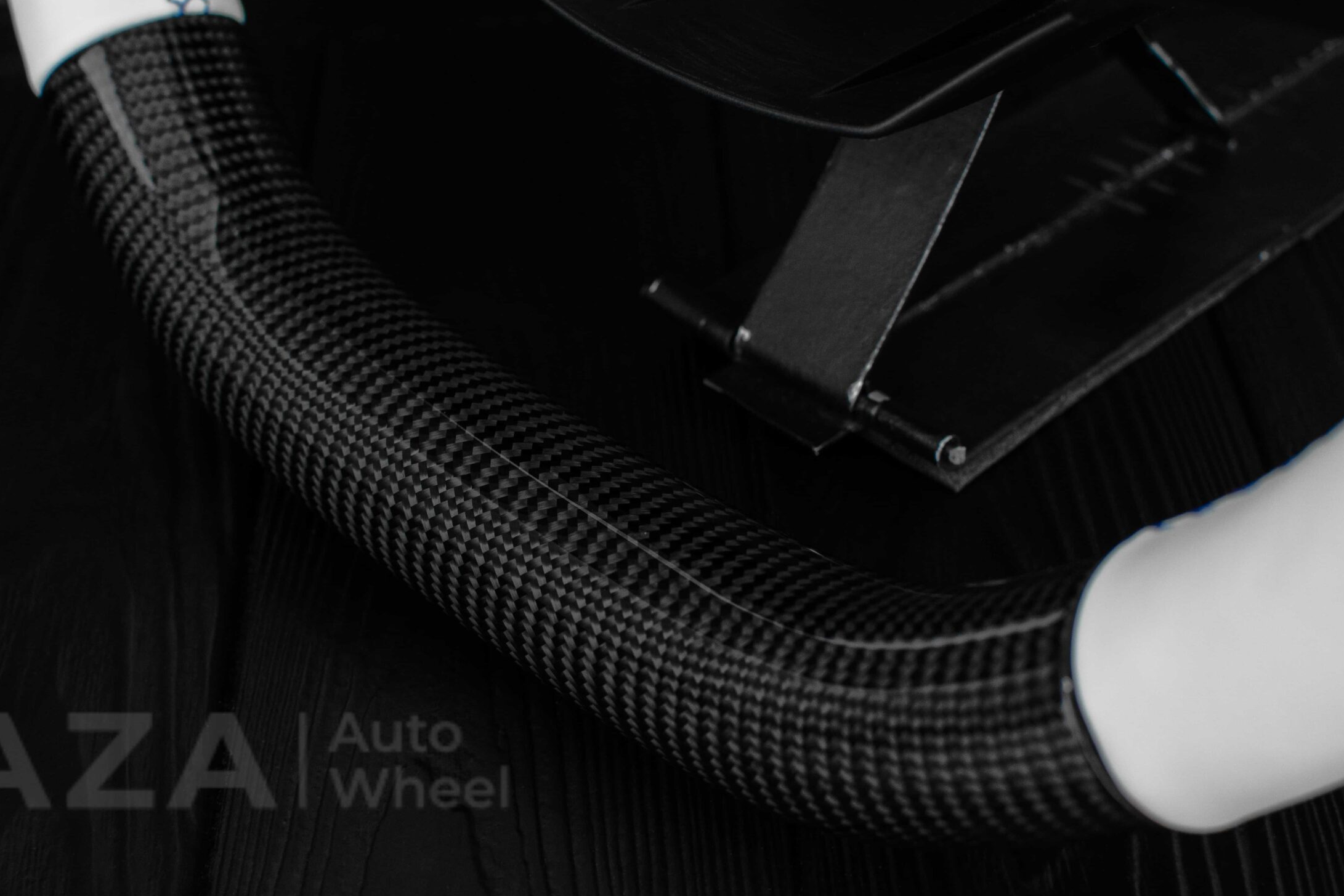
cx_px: 636
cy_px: 413
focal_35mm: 62
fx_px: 2299
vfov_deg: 22.1
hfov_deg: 32.6
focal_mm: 35
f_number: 6.3
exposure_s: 1/125
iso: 500
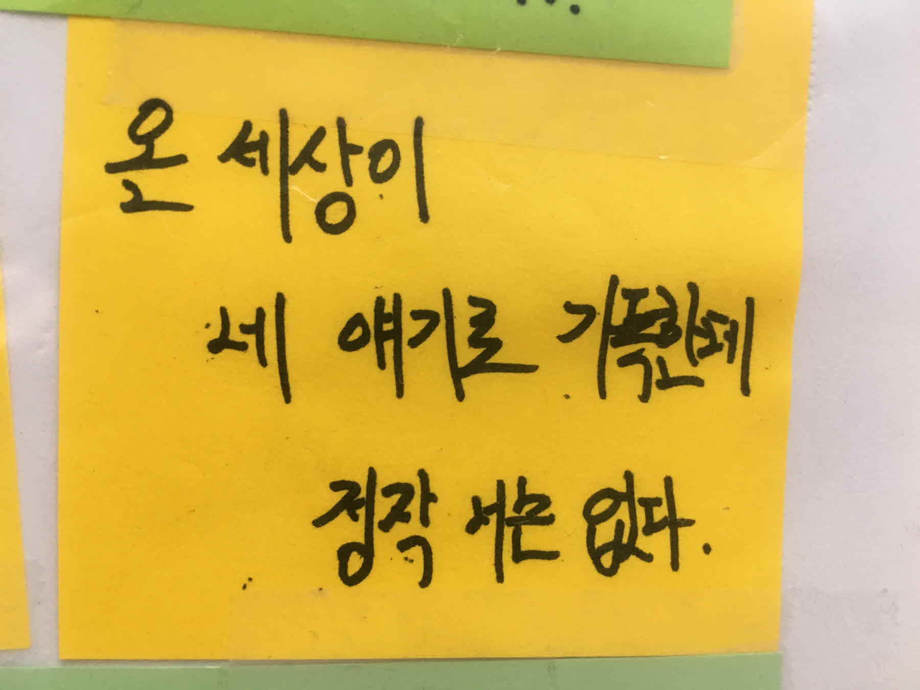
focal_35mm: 29
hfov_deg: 61.7
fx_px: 771
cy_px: 345
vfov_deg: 48.2
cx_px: 460
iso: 40
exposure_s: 1/30
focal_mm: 4.15
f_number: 2.2
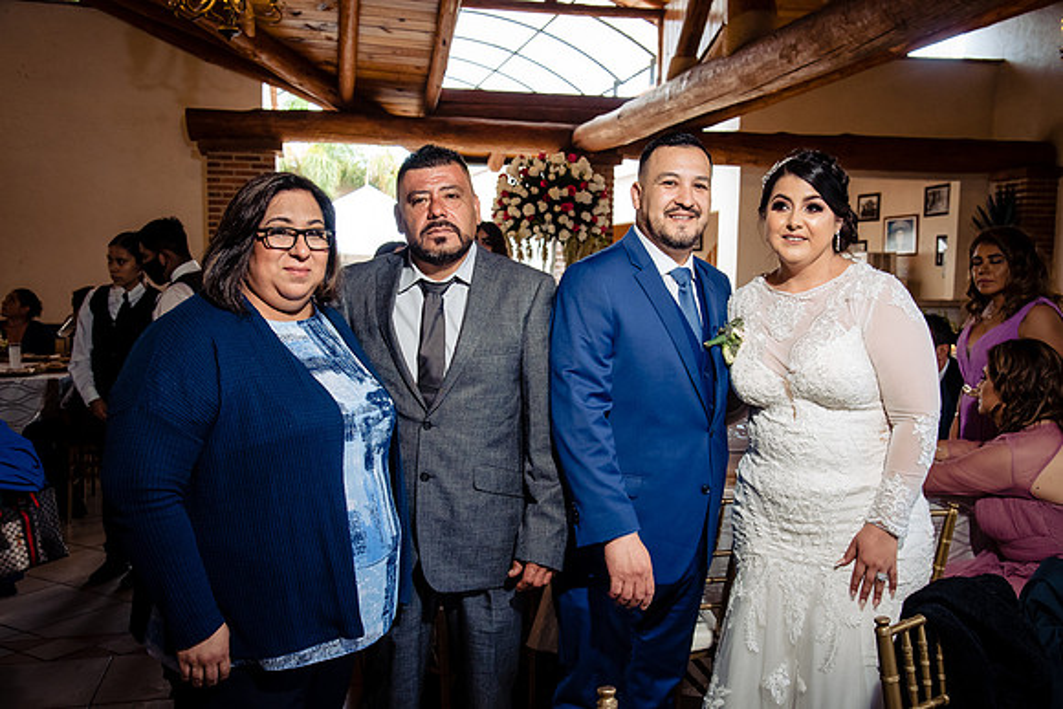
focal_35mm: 35
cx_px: 532
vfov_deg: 37.9
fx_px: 1034
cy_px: 354
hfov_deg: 54.4
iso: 2000
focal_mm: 35
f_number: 7.1
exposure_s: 1/125
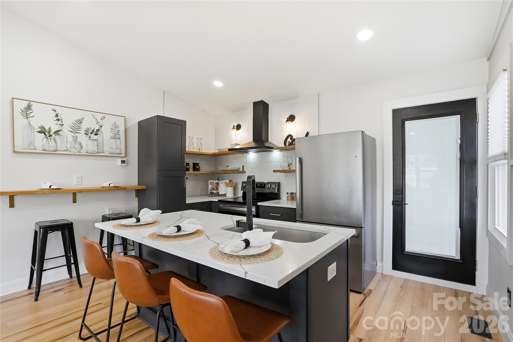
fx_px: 228
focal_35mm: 16
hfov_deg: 96.8
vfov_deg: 73.7
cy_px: 171
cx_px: 256
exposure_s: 1/500
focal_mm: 16
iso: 1600
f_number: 13
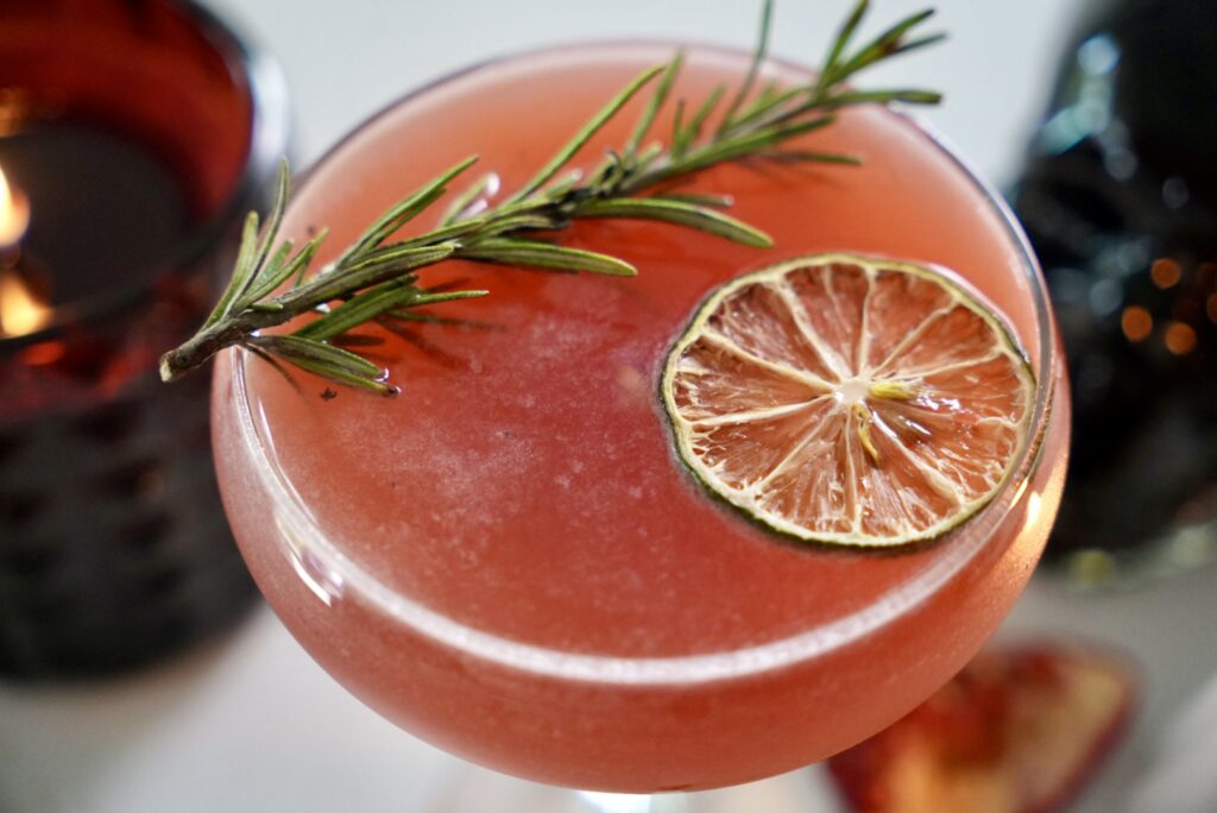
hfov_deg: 36.6
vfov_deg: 24.9
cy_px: 406
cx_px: 608
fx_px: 1842
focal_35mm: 54
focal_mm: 36.3
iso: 2500
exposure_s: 1/250
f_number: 2.8
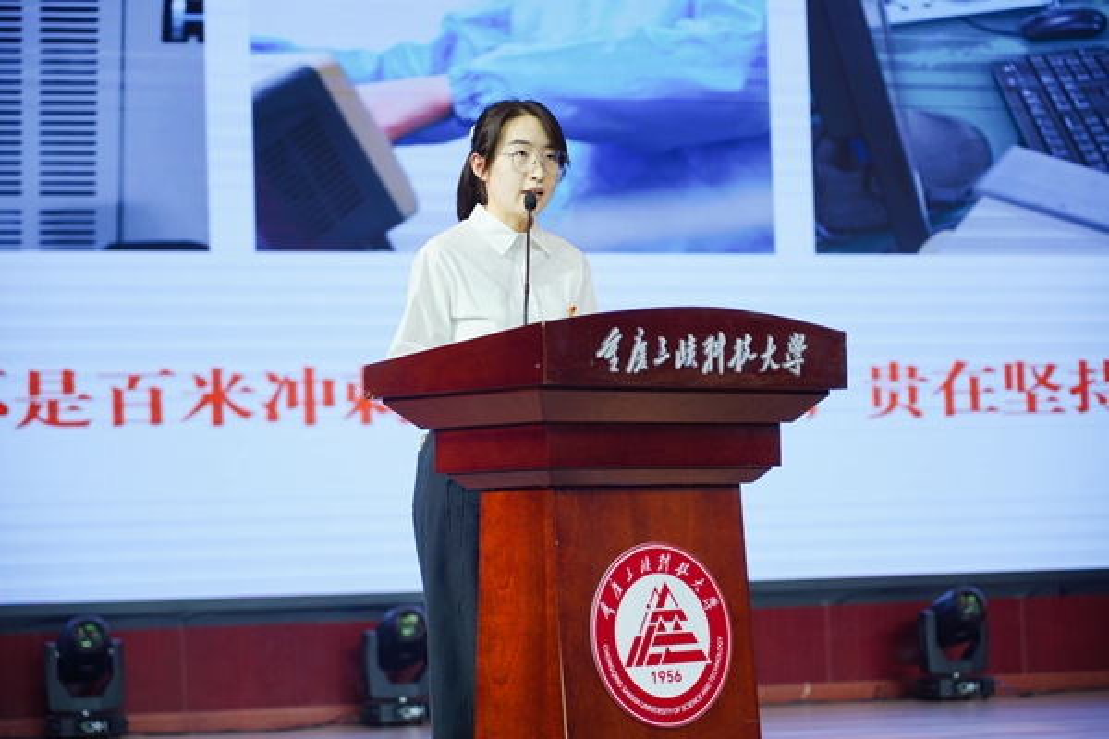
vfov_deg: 13.0
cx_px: 554
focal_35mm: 105
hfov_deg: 19.5
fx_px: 3234
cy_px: 370
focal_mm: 105
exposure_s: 1/125
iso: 250
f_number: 4
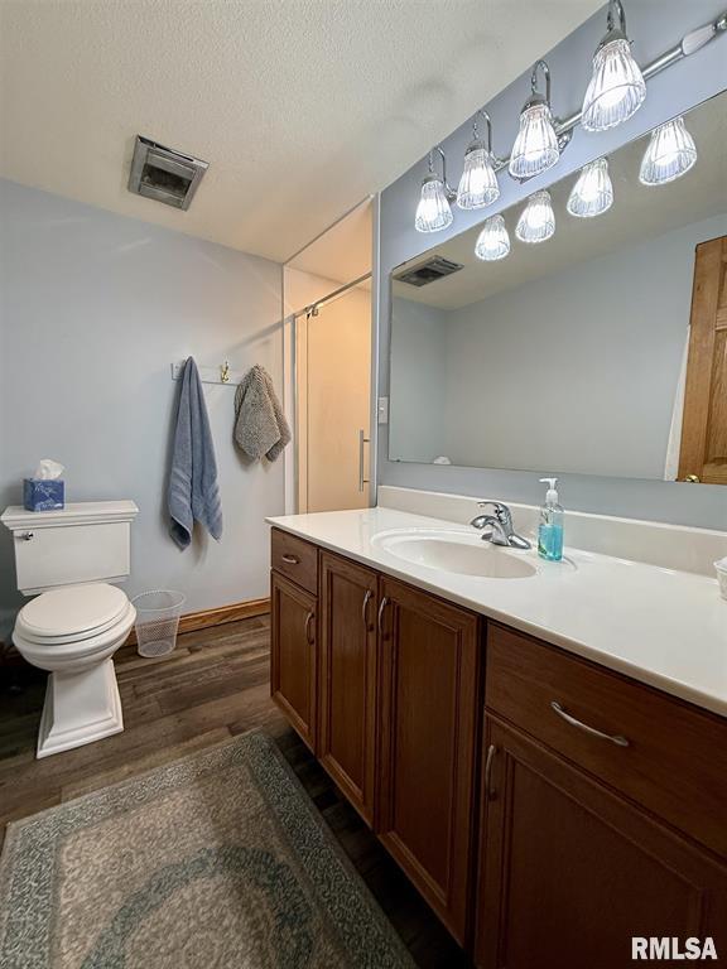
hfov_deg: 85.7
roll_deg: +1.2
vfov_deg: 102.1
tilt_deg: -5.0
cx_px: 364
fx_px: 392
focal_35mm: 14
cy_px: 484
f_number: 2.2
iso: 160
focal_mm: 2.22
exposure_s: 1/120
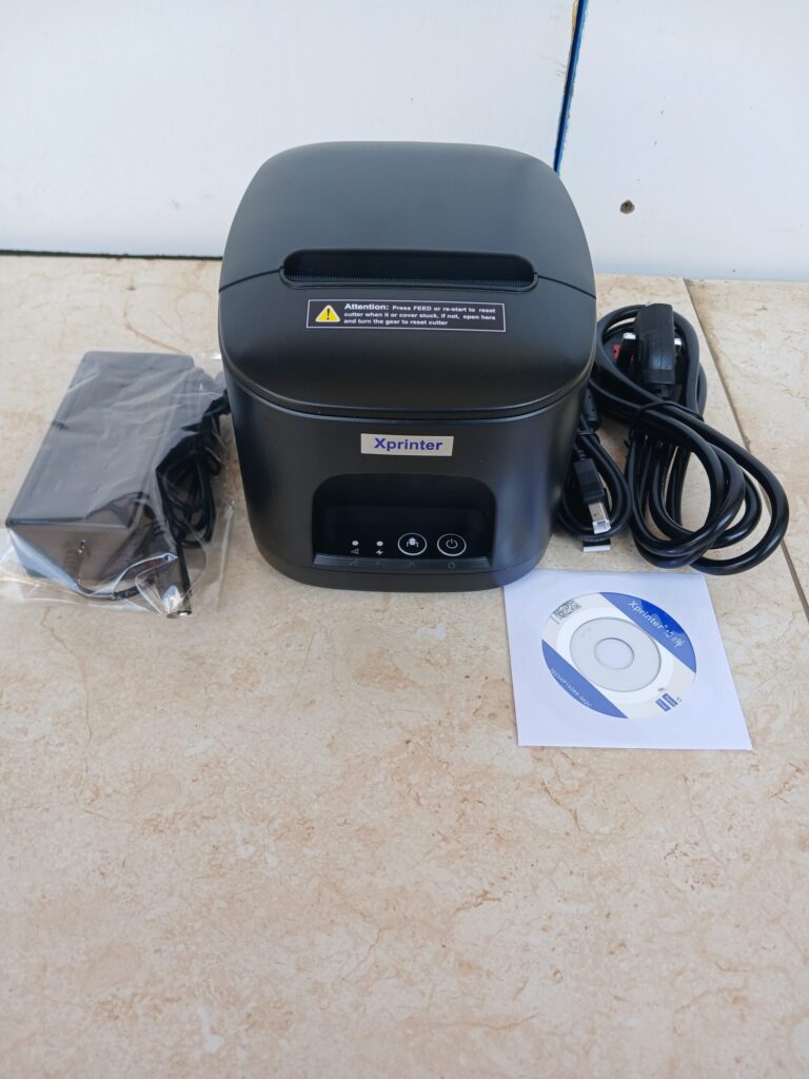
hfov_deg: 51.4
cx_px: 404
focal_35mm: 27
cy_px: 540
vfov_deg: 65.3
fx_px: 841
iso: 20
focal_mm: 4
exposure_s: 1/50
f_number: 1.8
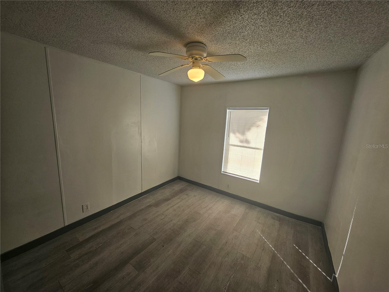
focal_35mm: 13
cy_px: 146
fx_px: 146
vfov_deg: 89.9
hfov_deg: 106.2
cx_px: 194
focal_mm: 1.74
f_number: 2.2
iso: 32
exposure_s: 1/120
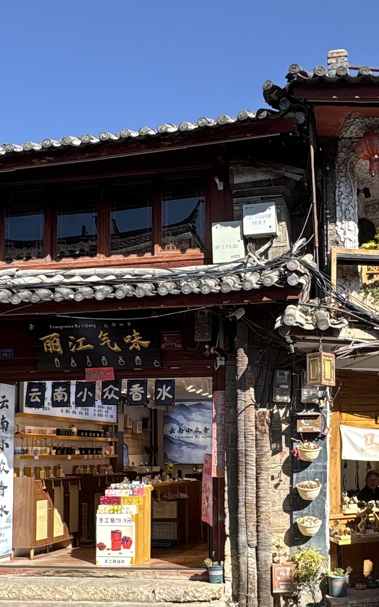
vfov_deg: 49.4
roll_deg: +1.0
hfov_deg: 31.7
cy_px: 414
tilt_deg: +4.0
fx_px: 645
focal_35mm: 39
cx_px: 314
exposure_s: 1/1110
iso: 50
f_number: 2.2
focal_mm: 2.22
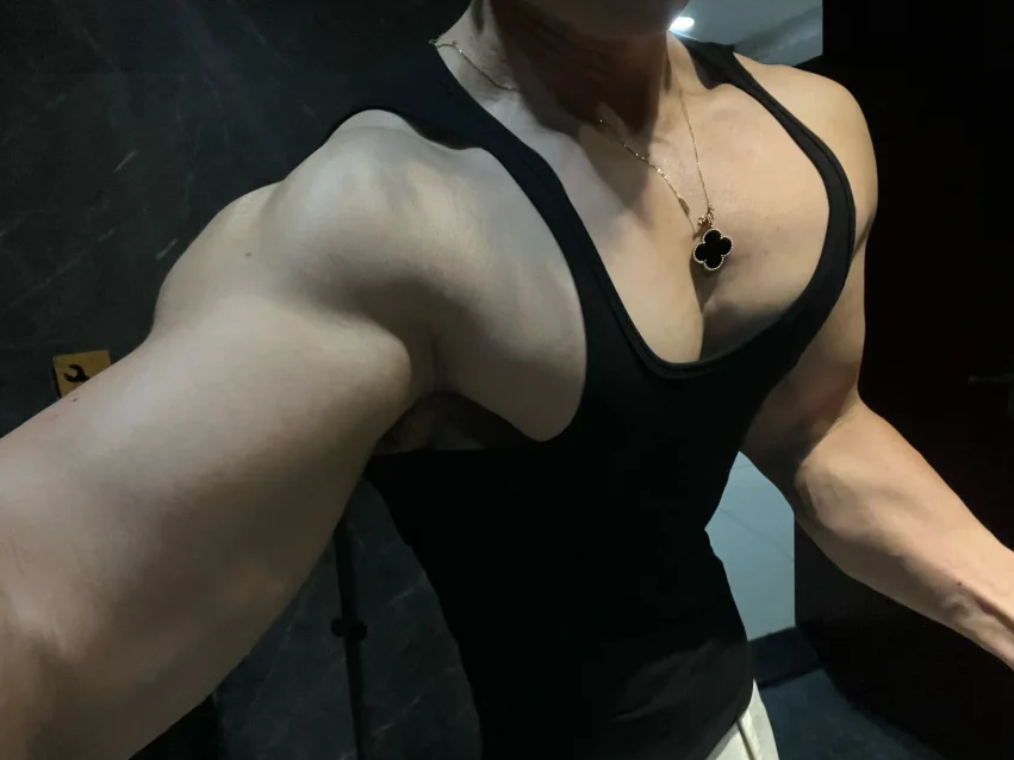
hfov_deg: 55.0
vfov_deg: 42.7
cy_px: 457
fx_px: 967
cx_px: 597
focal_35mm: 33
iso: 125
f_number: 1.5
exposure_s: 1/60
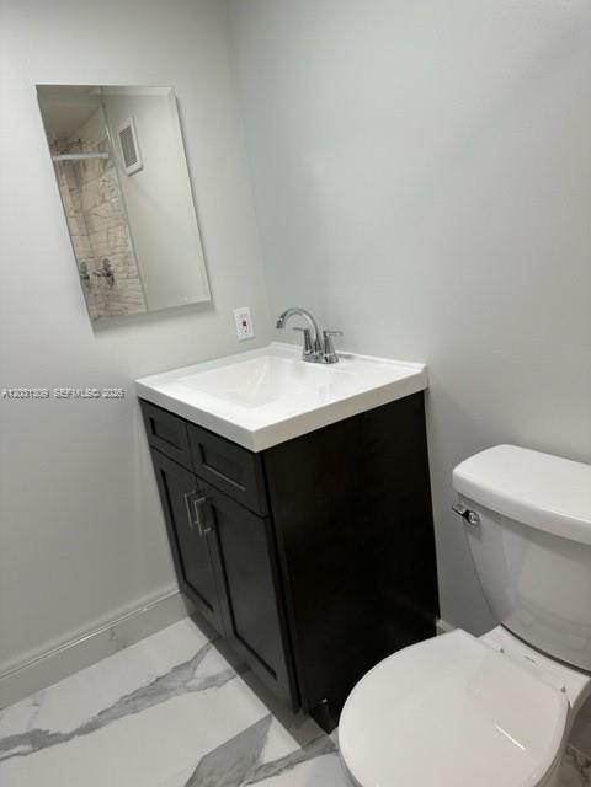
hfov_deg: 56.8
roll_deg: +7.8
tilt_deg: -15.8
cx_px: 296
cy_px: 394
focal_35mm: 24
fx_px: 546
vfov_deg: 71.6
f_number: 1.78
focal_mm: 6.86
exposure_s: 1/120
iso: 80
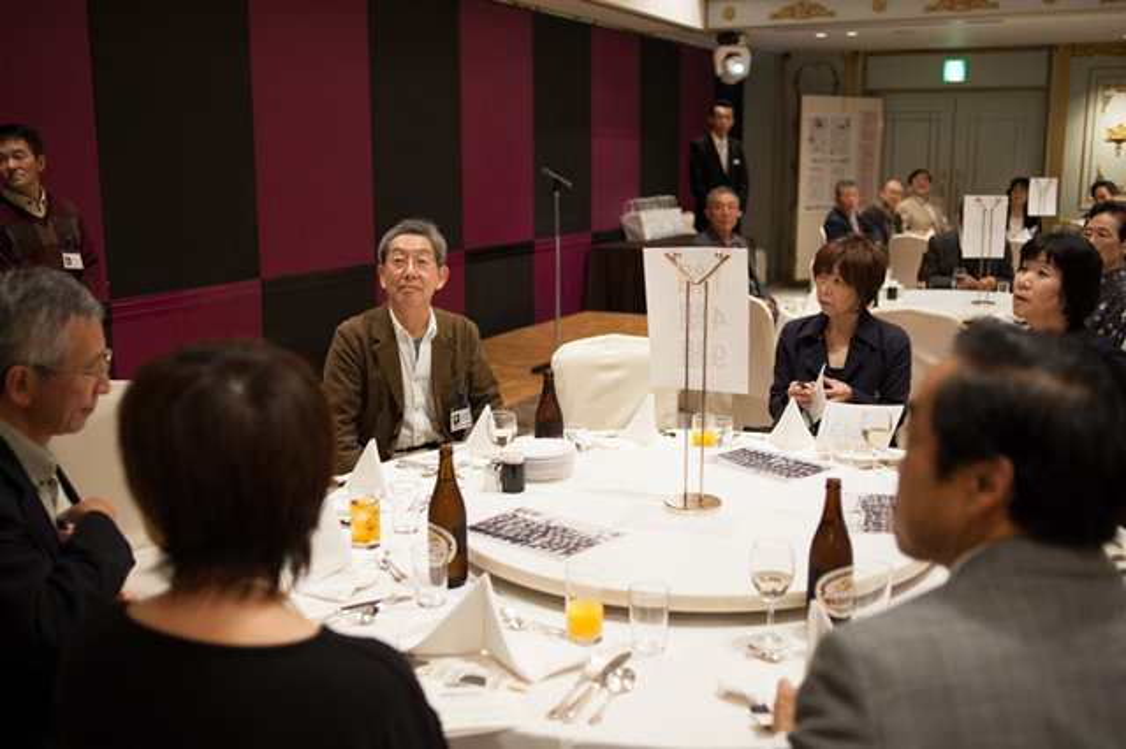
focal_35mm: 35
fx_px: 1094
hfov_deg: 54.5
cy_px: 374
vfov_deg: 37.8
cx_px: 563
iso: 640
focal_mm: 35
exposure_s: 1/100
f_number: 2.8
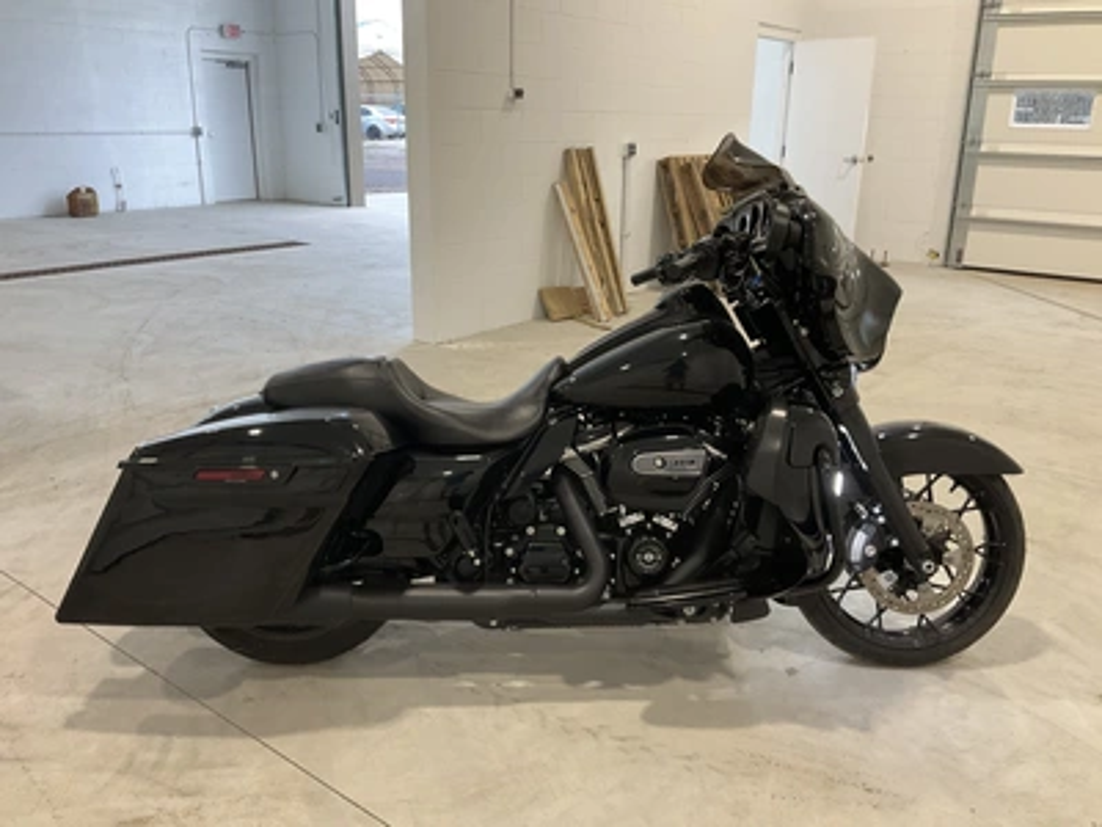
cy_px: 414
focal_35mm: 29
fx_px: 923
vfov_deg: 48.2
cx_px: 551
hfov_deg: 61.7
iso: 64
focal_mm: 3
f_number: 1.8
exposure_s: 1/119
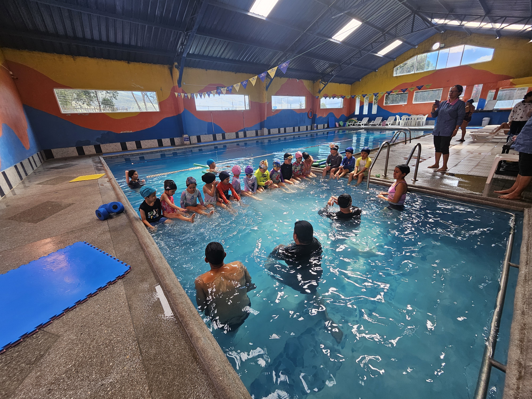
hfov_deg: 106.2
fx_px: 200
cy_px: 200
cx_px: 266
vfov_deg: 89.9
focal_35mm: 13
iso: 32
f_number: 2.2
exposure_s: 1/120
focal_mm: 1.7
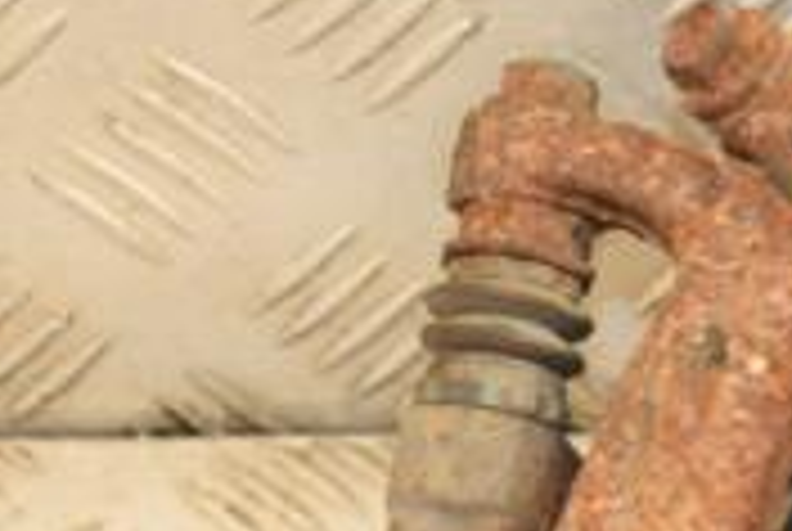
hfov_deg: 9.9
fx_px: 4496
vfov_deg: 6.7
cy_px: 477
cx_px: 1058
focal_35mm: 204
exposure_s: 1/200
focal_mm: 40
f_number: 5
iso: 800
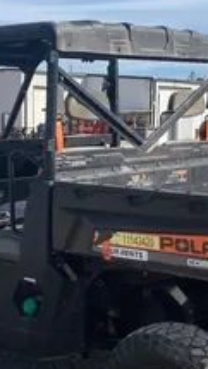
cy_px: 222
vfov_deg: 27.1
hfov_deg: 15.5
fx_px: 764
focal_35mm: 78
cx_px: 70
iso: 20
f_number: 1.8
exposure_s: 1/1600
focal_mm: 3.99
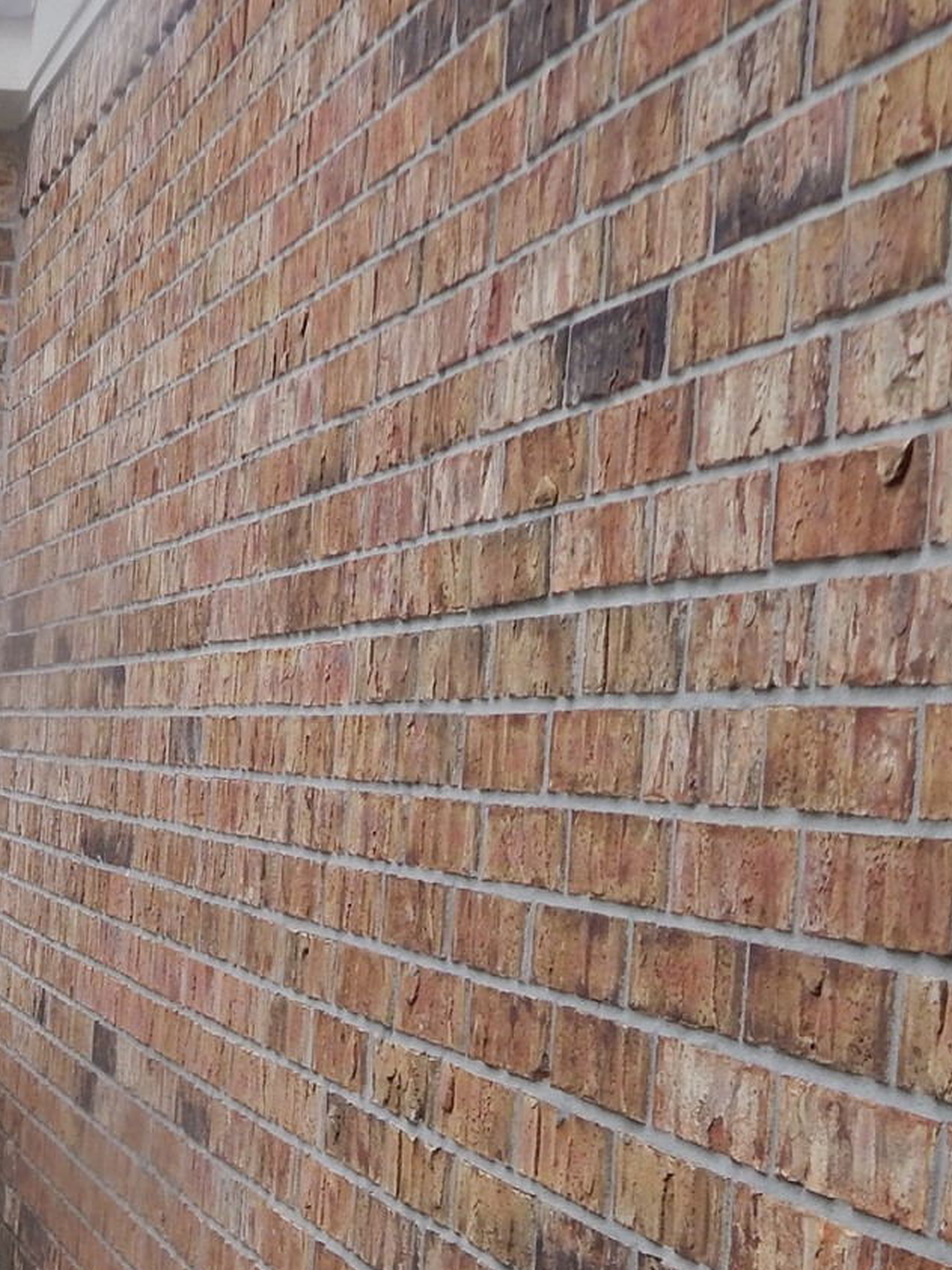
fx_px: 3118
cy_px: 1000
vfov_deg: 22.7
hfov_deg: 16.4
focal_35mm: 85
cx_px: -294
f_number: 3.3
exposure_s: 1/60
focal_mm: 6.1
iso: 125
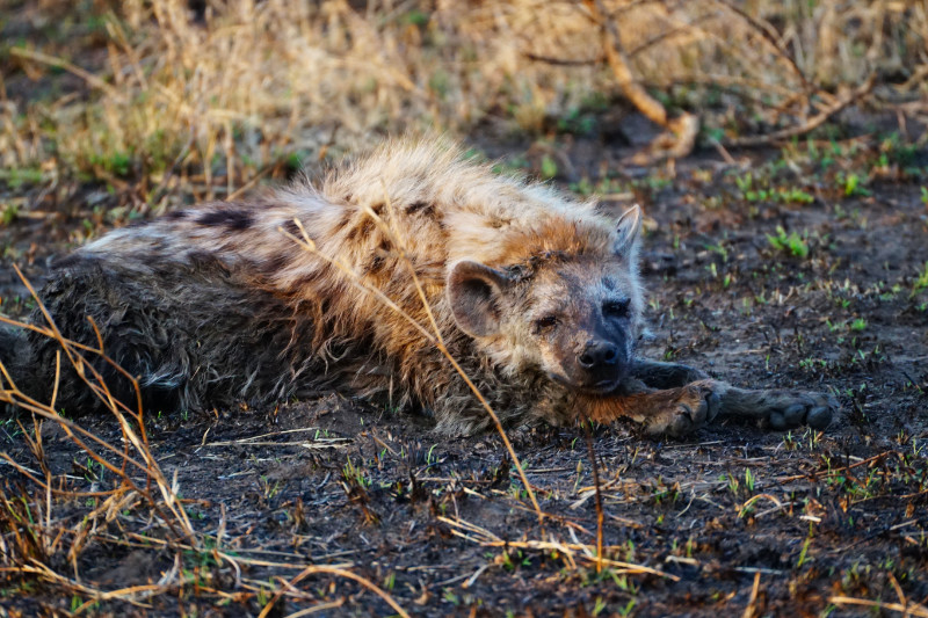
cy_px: 309
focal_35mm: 393
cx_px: 464
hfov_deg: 5.2
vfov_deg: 3.5
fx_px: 10128
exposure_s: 1/500
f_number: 6.3
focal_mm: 262
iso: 2000
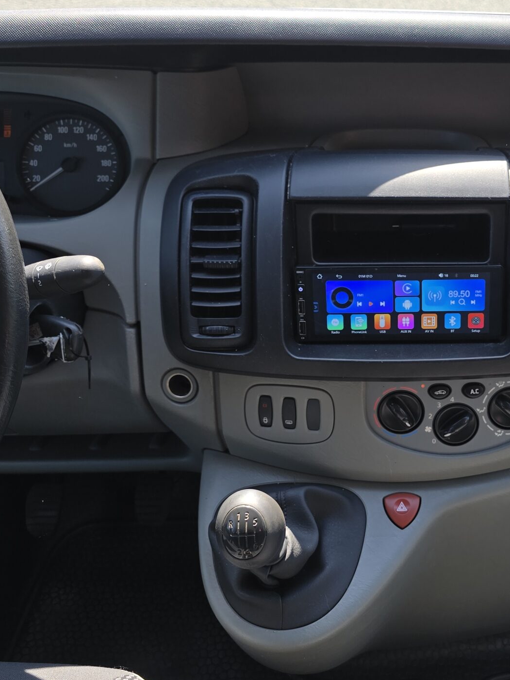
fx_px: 825
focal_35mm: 42
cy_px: 326
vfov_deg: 44.8
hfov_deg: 33.2
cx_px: 420
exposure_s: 1/180
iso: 16
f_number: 1.7
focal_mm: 6.3
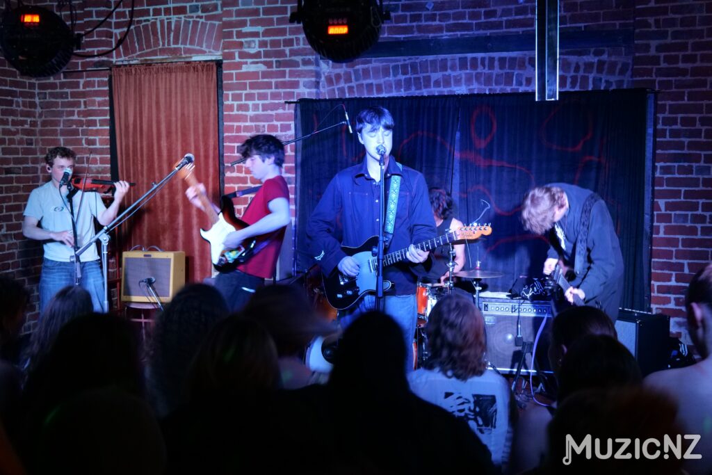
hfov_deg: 49.5
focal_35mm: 39
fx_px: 771
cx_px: 356
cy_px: 238
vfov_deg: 34.2
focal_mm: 39
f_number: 4.6
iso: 6400
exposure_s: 1/20
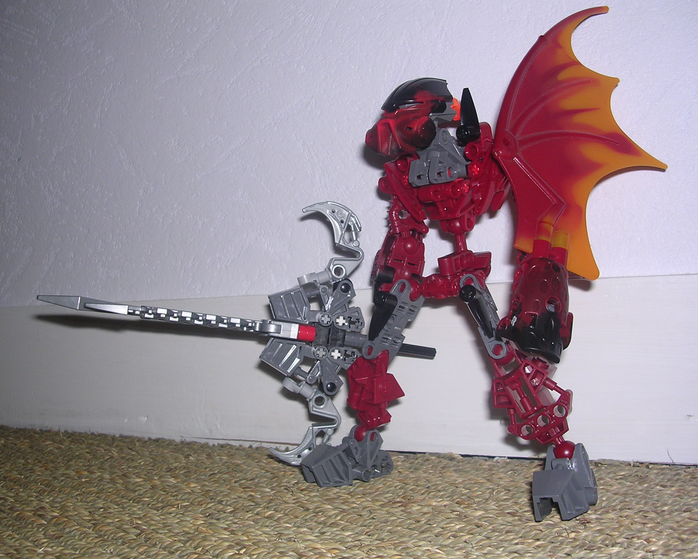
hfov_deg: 45.8
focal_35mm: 40
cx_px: 341
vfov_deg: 37.3
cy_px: 280
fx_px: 826
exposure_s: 1/60.1
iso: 100
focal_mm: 5.8
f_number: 2.8
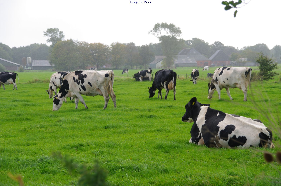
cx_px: 140
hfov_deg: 21.6
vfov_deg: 14.4
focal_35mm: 94
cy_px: 93
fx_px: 737
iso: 100
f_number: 5.6
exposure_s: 1/125
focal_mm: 63
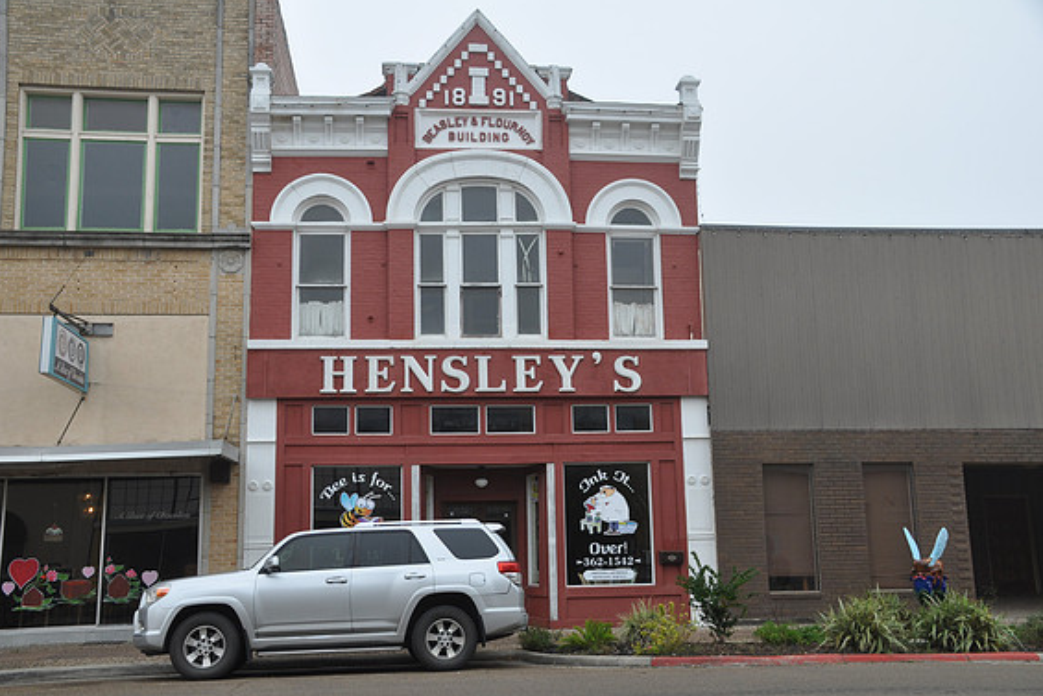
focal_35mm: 40
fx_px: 1159
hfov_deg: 48.4
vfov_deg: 33.4
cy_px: 344
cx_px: 515
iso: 200
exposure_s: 1/50
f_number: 7.1
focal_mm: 26
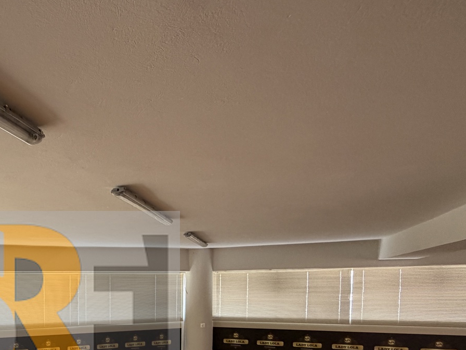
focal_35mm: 30
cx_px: 55
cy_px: 313
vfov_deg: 43.0
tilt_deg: -3.7
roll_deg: +0.3
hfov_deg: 53.3
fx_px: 404
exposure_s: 1/121
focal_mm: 2.22
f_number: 2.2
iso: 200
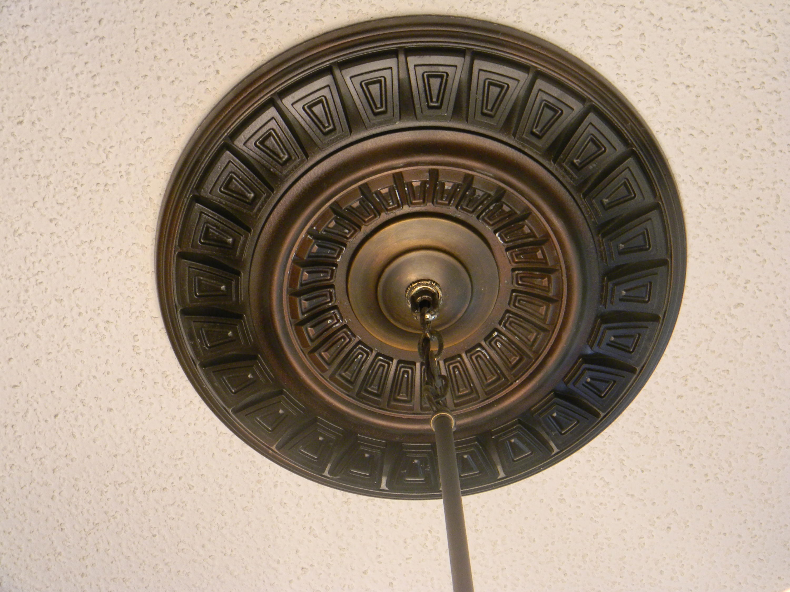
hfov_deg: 29.0
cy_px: 296
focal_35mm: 67
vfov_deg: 21.9
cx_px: 395
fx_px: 1529
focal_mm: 12.2
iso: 230
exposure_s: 1/30
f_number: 4.3
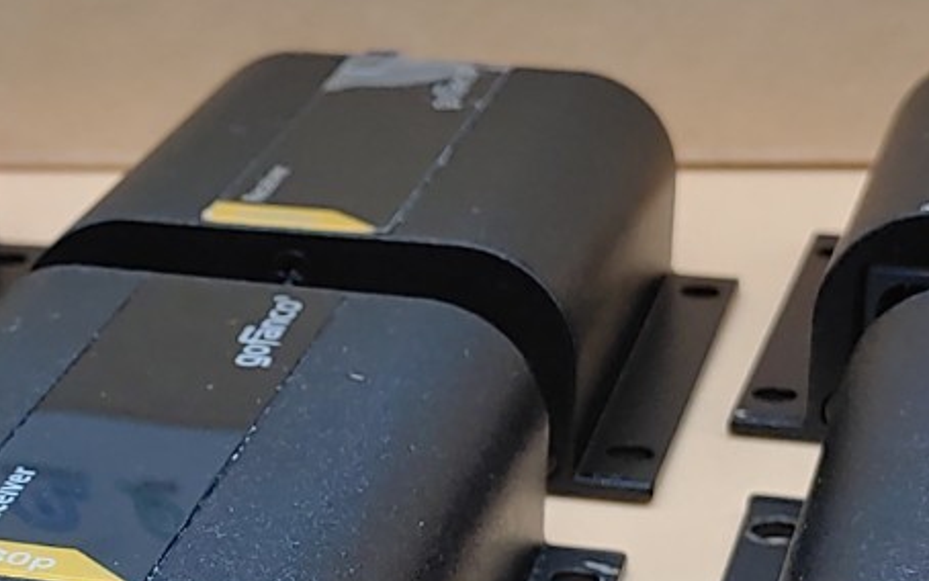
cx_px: 213
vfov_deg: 10.8
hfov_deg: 17.1
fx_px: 3064
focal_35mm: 121
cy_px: 464
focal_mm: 4.36
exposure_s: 1/81
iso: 50
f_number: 1.8
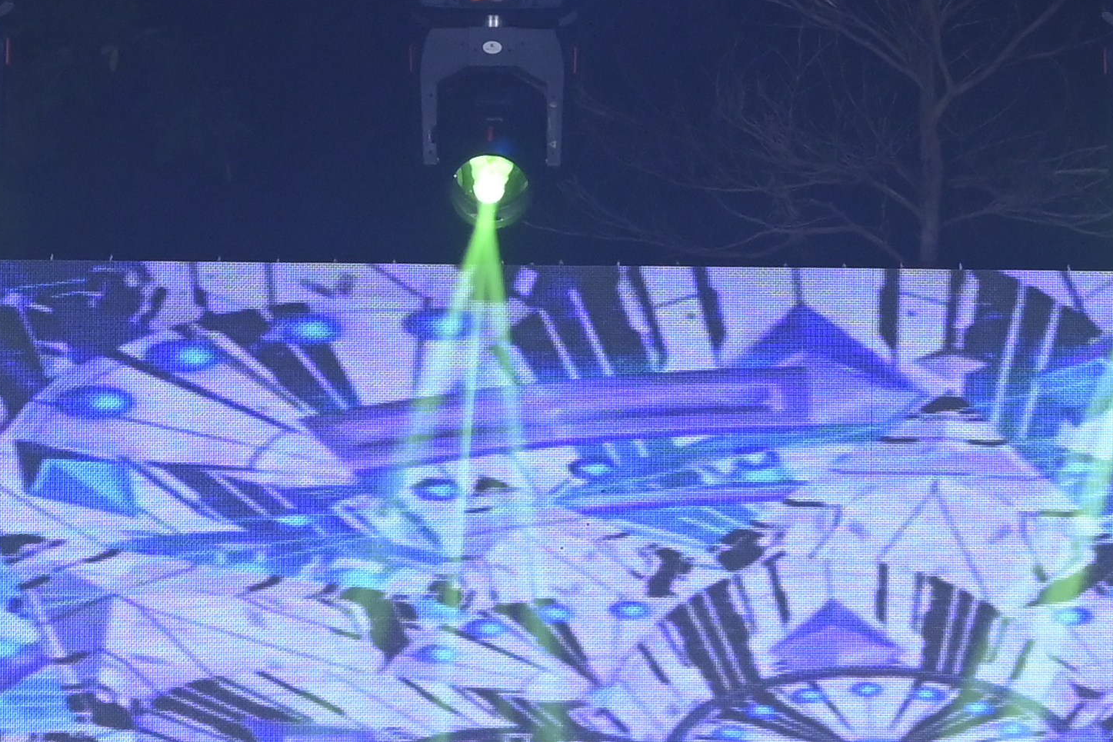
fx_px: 8781
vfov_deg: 4.8
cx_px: 975
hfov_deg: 7.2
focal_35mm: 284
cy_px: 1400
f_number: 10
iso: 2000
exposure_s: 1/160
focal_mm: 68
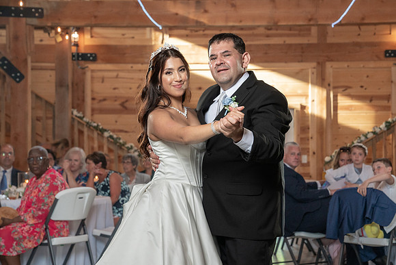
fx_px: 854
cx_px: 218
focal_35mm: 78
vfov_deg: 17.6
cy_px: 146
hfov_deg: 26.1
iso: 2000
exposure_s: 1/200
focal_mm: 70
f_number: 5.6
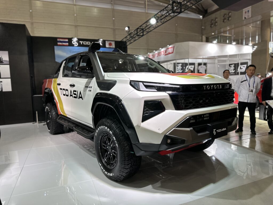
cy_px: 102
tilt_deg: -6.7
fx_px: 189
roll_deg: +1.8
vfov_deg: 56.8
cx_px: 136
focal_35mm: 24
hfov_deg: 71.6
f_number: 1.78
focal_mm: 6.86
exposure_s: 1/100
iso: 100
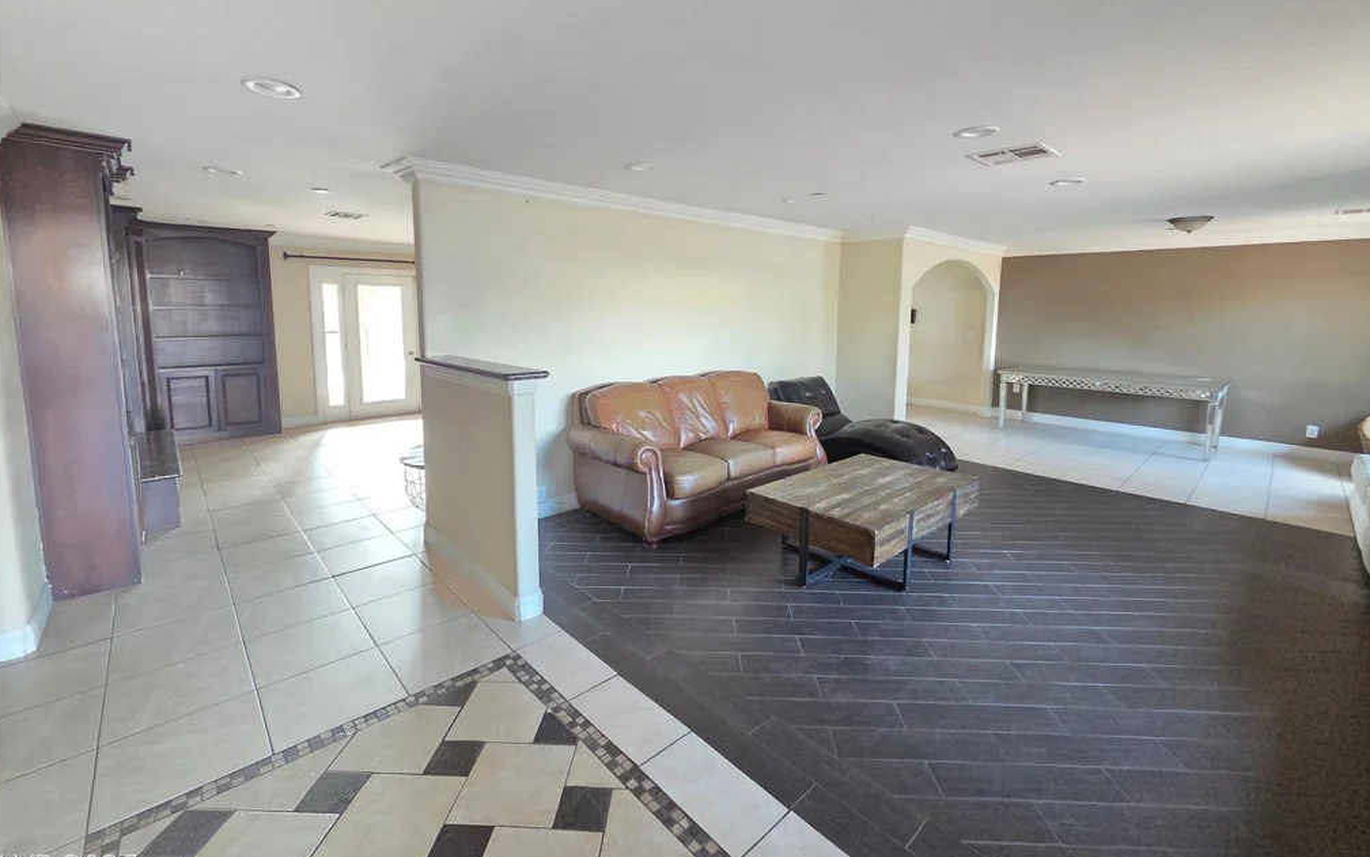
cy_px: 366
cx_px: 686
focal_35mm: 14
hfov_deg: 105.3
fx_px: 523
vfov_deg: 78.2
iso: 1250
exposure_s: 1/60
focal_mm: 2.2
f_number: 2.2
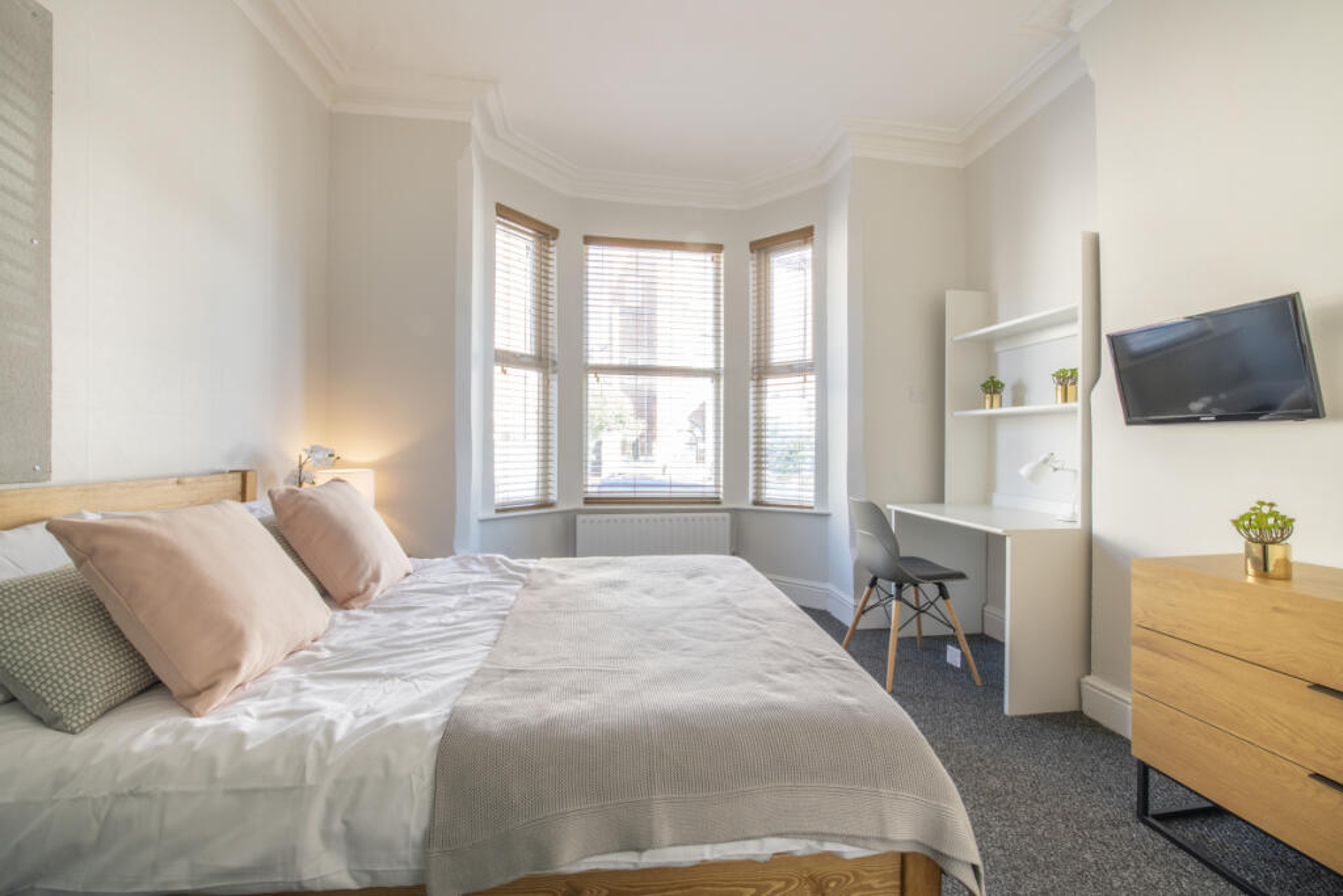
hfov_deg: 104.2
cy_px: 448
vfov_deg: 81.2
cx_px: 672
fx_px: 522
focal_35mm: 14
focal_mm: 14
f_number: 11
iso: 160
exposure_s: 1/5
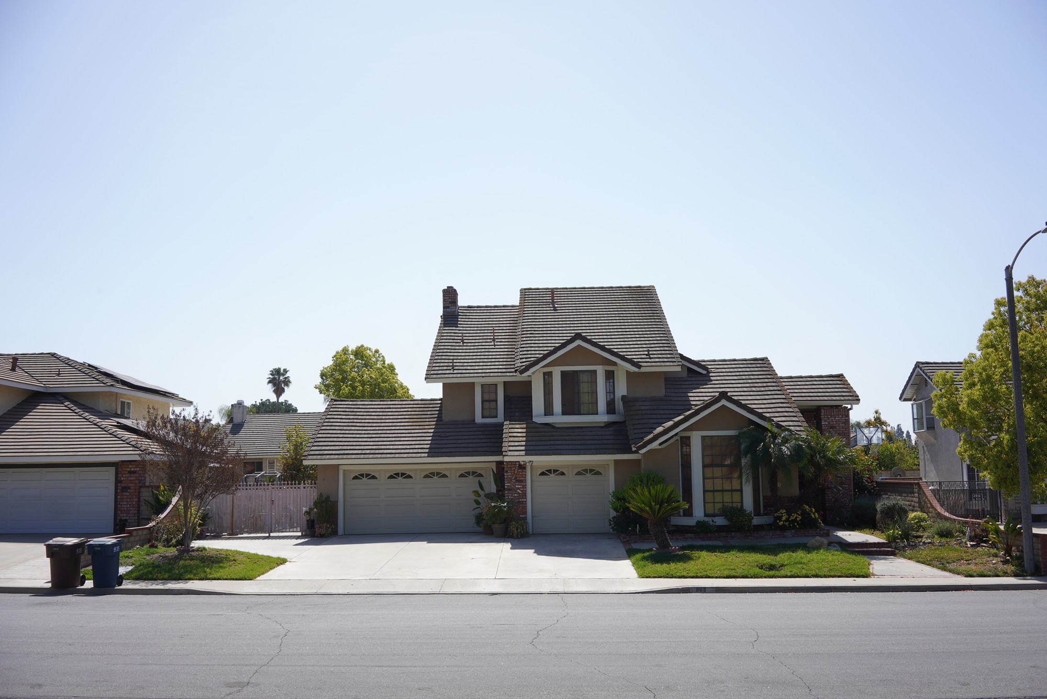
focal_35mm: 35
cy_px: 350
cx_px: 524
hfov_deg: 54.4
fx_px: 1018
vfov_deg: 37.9
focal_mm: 35
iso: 200
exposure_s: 1/200
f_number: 13
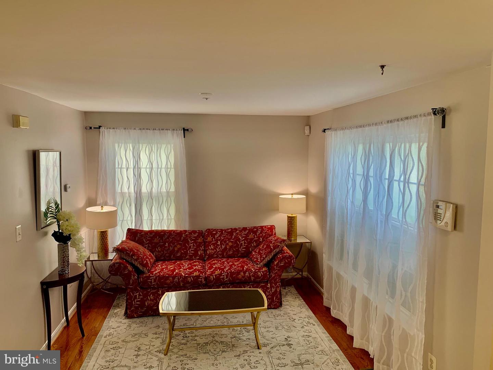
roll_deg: -0.3
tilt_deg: -5.7
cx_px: 246
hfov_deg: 67.3
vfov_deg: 53.1
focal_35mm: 26
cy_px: 185
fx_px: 370
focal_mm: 4.25
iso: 50
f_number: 1.8
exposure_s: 1/60
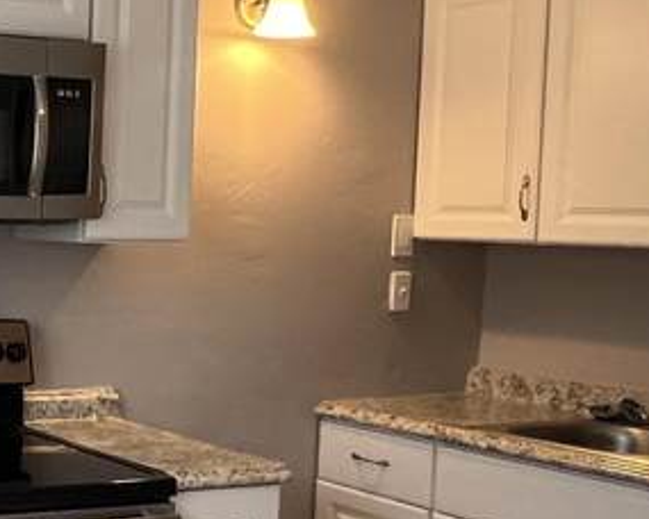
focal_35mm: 57
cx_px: -264
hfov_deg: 26.3
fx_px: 1095
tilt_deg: -3.5
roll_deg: -1.4
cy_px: 273
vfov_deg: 26.7
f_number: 1.8
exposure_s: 1/120
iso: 200
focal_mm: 1.57
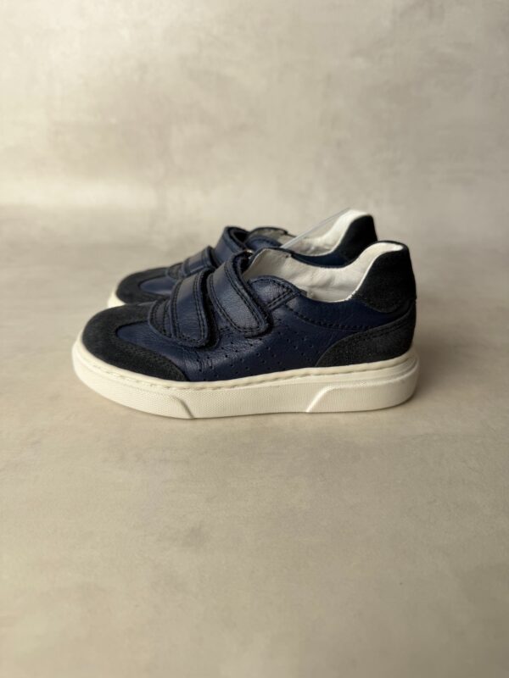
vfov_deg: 71.6
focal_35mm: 24
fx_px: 471
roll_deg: -0.6
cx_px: 254
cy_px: 339
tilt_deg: -26.1
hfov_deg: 56.8
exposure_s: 1/100
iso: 64
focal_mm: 6.76
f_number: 1.78
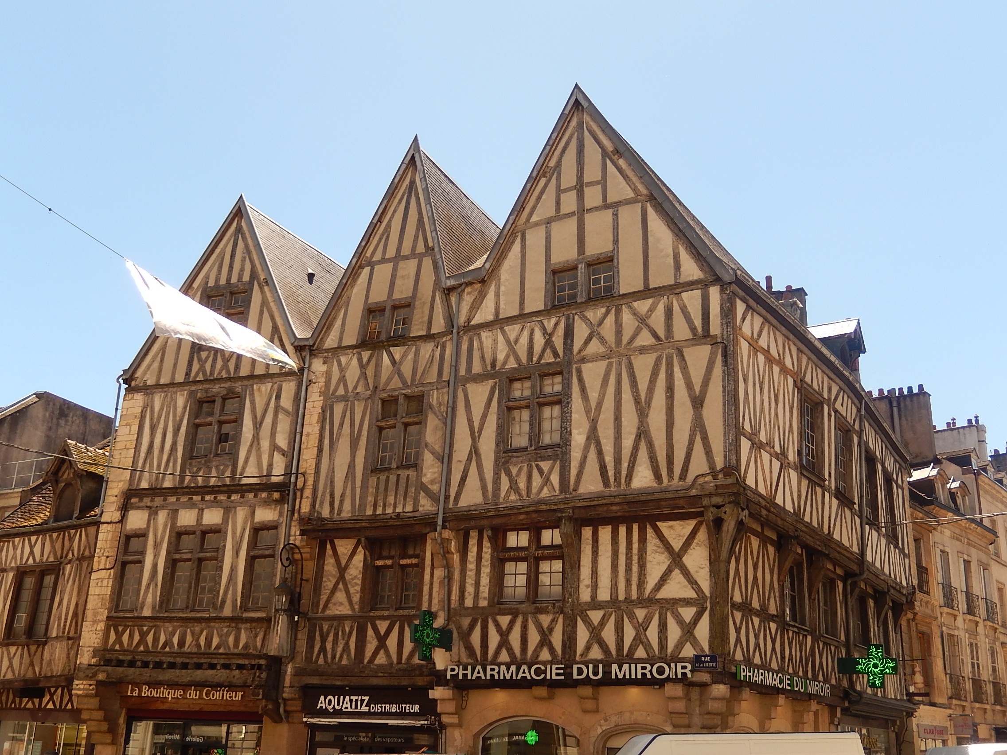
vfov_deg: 39.7
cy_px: 378
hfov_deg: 51.4
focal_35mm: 36
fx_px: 1047
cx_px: 504
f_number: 4
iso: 125
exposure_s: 1/500
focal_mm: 6.5
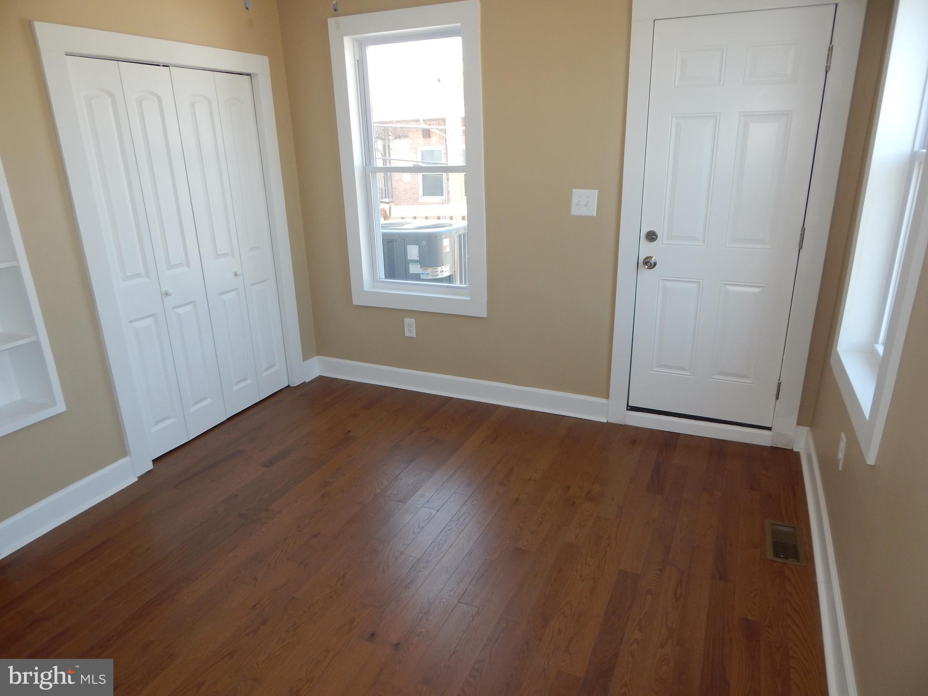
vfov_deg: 61.1
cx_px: 464
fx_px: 590
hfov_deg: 76.4
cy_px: 348
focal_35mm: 22
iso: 125
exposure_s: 1/100
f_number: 3
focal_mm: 4
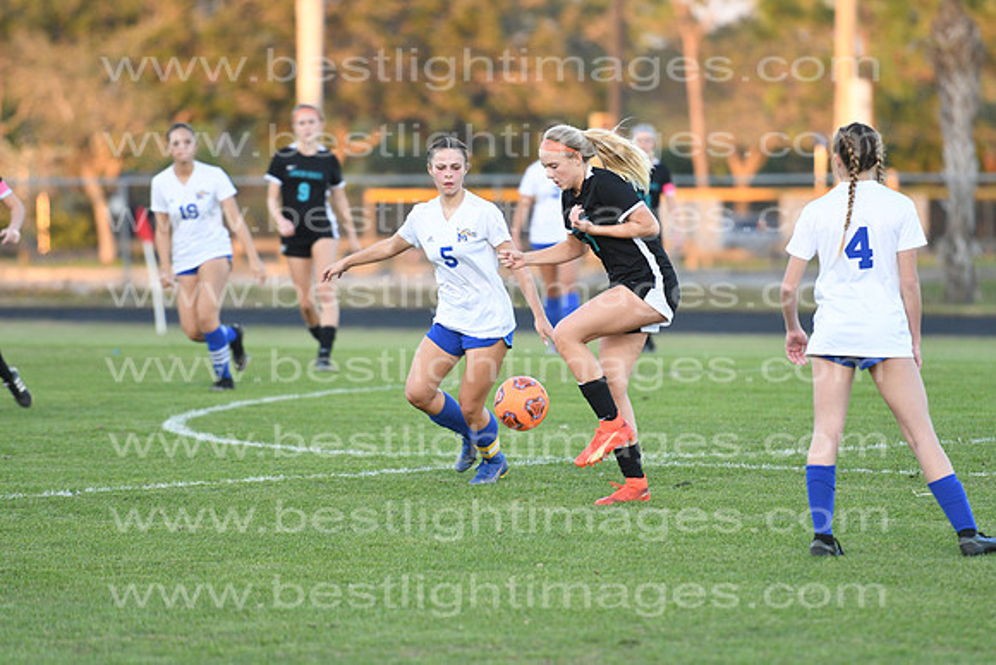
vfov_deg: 4.6
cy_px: 332
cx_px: 498
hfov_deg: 6.9
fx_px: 8302
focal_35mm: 300
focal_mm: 200
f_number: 2.8
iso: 900
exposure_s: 1/800
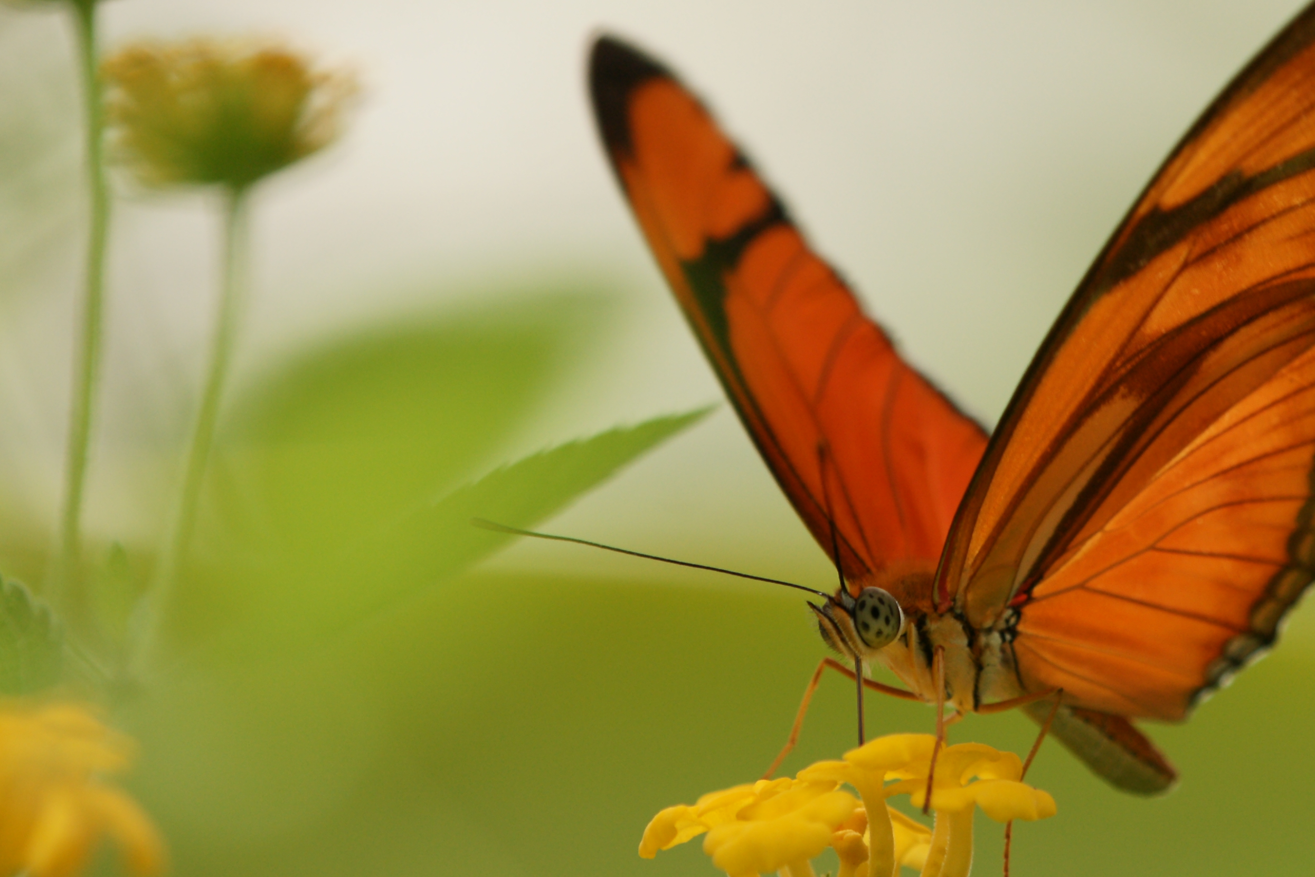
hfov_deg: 4.4
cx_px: 1123
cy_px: 388
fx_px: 16912
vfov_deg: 3.0
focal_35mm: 463
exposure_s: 1/320
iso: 200
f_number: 4
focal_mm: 180
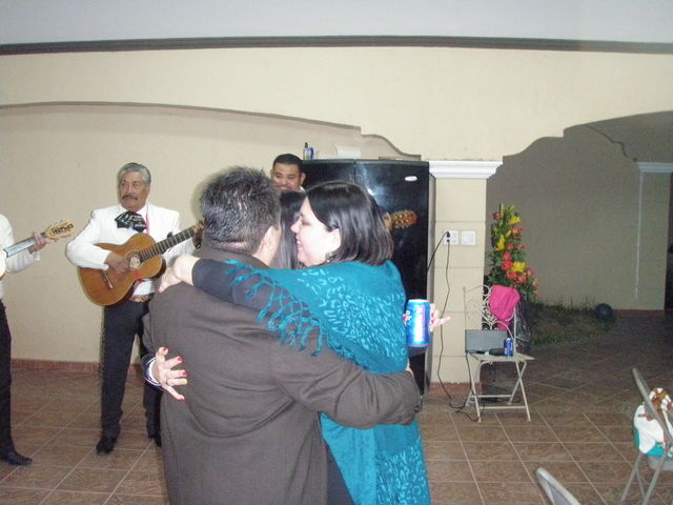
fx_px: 739
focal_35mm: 38
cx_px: 336
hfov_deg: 49.0
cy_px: 252
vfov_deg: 37.7
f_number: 3.5
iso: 800
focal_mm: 6.7
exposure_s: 1/30
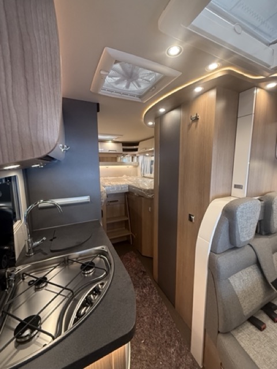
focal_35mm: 14
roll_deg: +0.4
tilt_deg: -5.2
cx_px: 138
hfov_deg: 85.7
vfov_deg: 102.1
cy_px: 184
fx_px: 149
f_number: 2.2
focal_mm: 2.22
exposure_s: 1/99
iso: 400
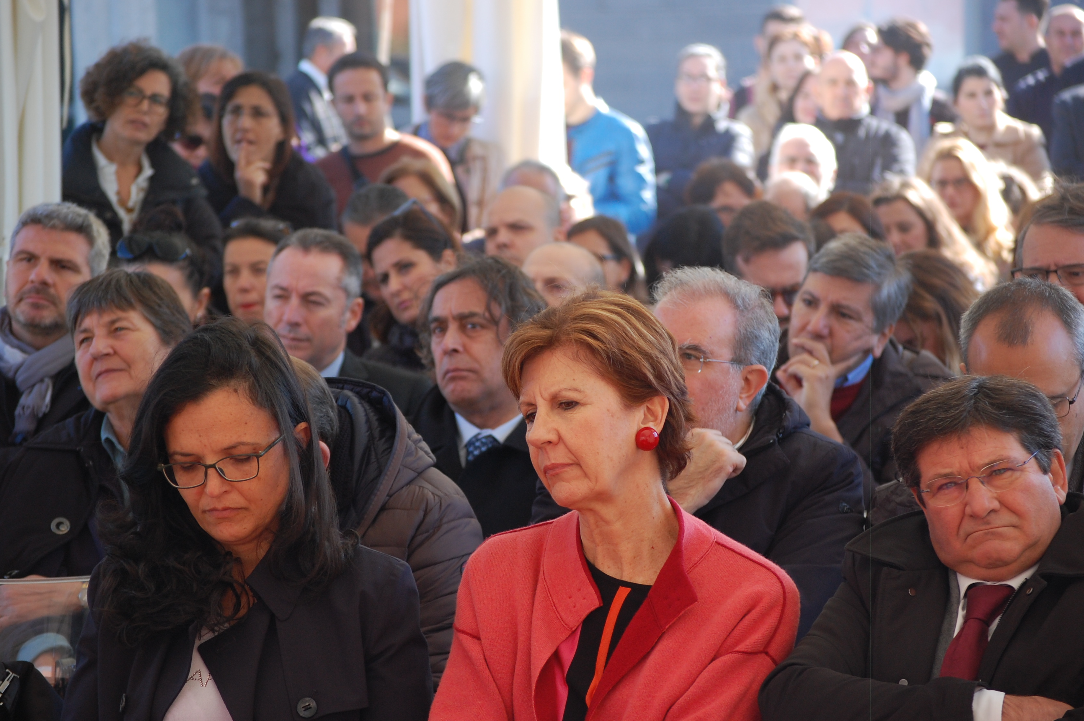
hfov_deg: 15.2
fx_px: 4061
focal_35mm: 135
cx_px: 542
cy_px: 360
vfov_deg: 10.1
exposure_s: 1/320
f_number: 4.5
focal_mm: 90
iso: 400
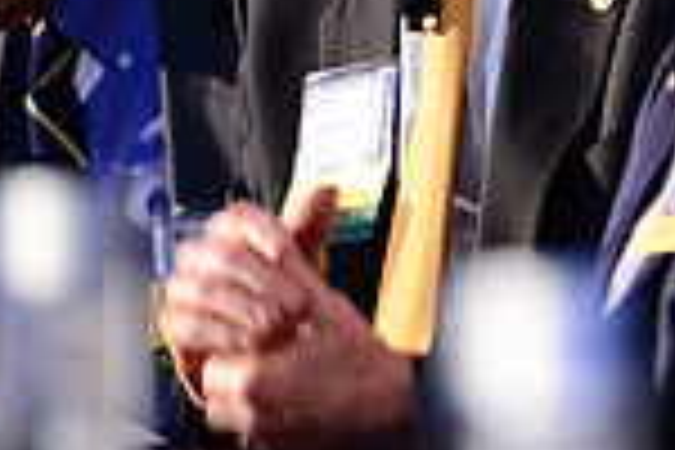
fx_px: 14493
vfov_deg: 1.8
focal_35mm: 773
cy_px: -137
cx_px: 472
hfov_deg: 2.7
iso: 4000
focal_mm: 200
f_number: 2.8
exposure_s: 1/125
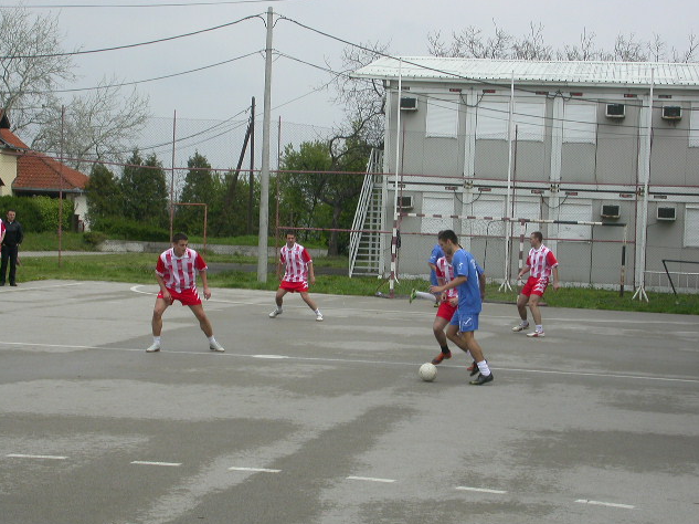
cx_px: 350
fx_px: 1736
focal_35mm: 86
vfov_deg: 17.1
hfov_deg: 22.8
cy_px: 263
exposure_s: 1/564
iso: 100
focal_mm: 17.7
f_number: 5.8
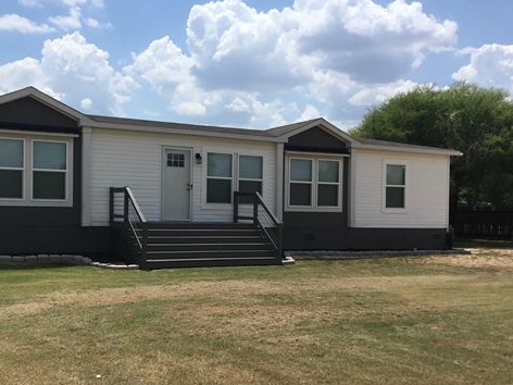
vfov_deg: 34.3
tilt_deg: -0.1
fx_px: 622
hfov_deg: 44.4
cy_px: 213
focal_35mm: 42
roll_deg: -0.8
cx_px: 189
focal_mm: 3.3
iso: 25
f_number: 2.4
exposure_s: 1/3021
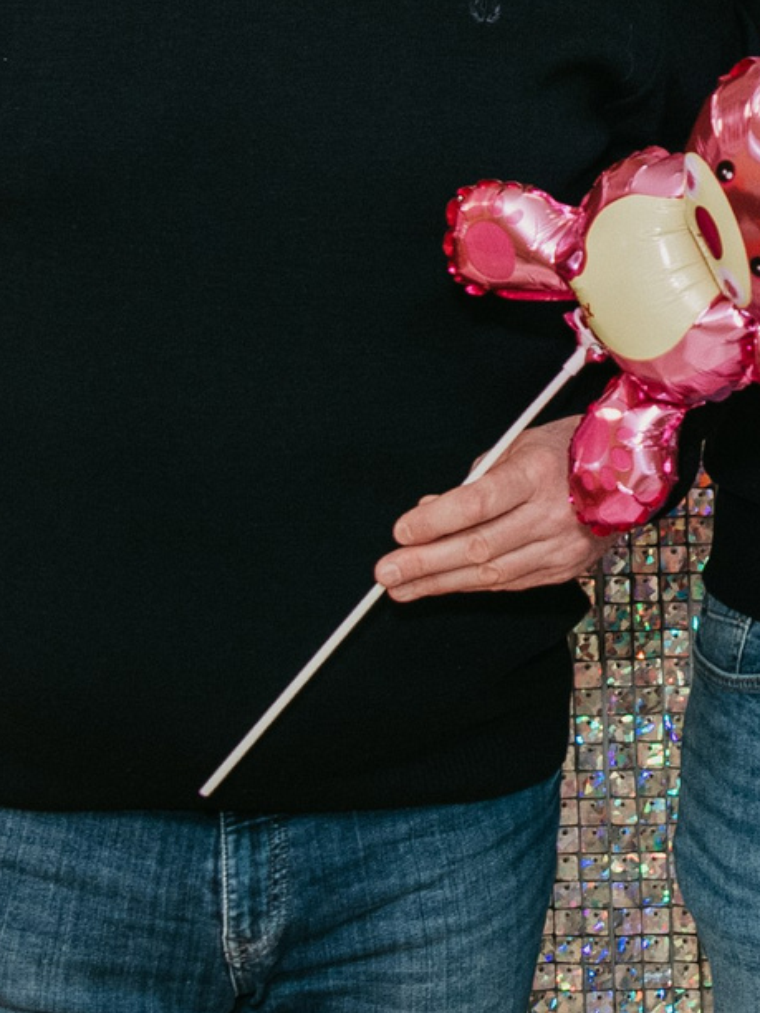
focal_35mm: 155
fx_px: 4537
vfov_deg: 12.6
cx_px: 1152
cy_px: 24
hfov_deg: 9.3
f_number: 4
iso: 400
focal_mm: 31
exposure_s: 1/160
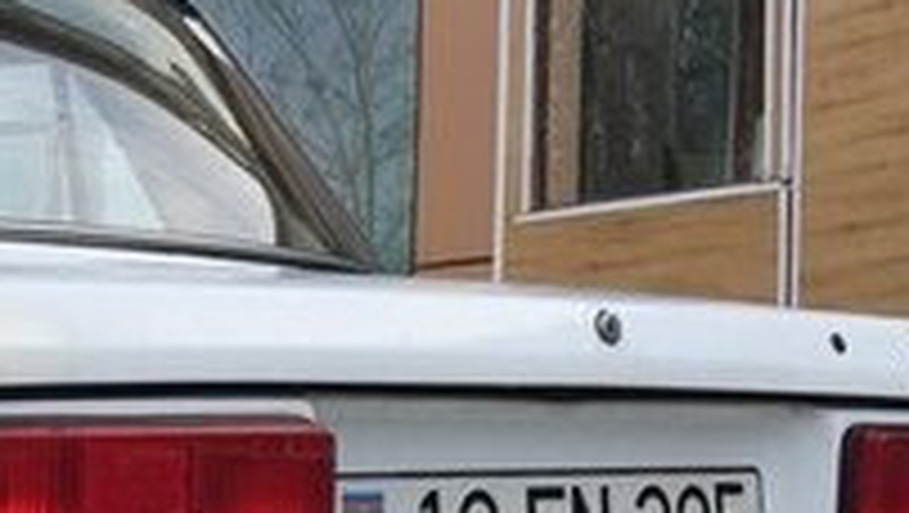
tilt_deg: -3.2
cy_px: 641
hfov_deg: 19.2
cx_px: -256
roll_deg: +0.7
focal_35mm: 103
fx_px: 2485
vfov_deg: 11.5
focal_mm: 4.15
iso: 32
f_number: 2.2
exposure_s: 1/599
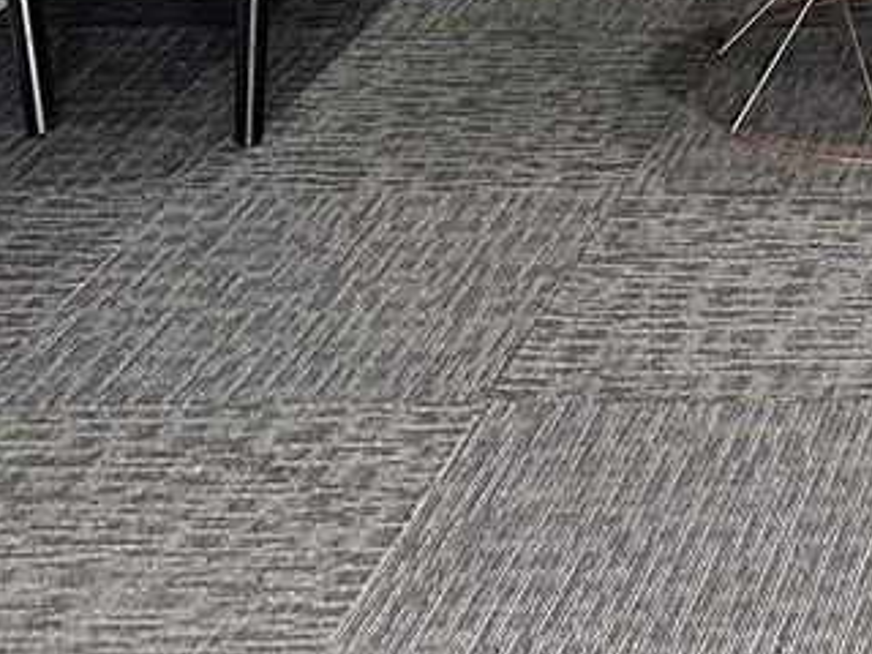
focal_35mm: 120
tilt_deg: -4.4
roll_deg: -0.5
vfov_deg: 10.9
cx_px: 1515
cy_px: -804
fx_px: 3023
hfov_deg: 14.6
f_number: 1.78
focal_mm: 6.86
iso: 320
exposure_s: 1/60
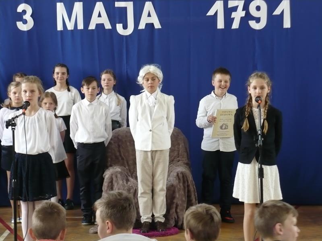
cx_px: 161
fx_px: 1033
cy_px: 120
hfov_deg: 17.7
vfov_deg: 13.3
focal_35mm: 111
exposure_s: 1/30
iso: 200
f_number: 3.6
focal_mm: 18.3
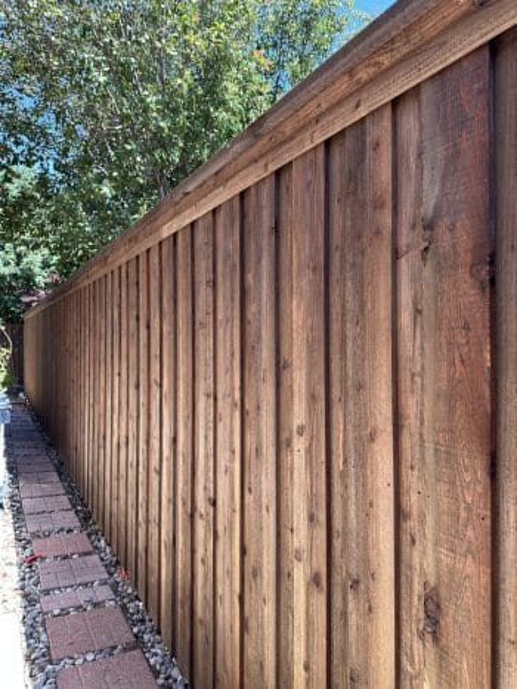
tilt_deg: +0.3
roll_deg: -1.4
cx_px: 258
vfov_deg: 71.6
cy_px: 344
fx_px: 478
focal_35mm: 24
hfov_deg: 56.8
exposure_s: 1/415
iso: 80
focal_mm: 6.86
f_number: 1.78
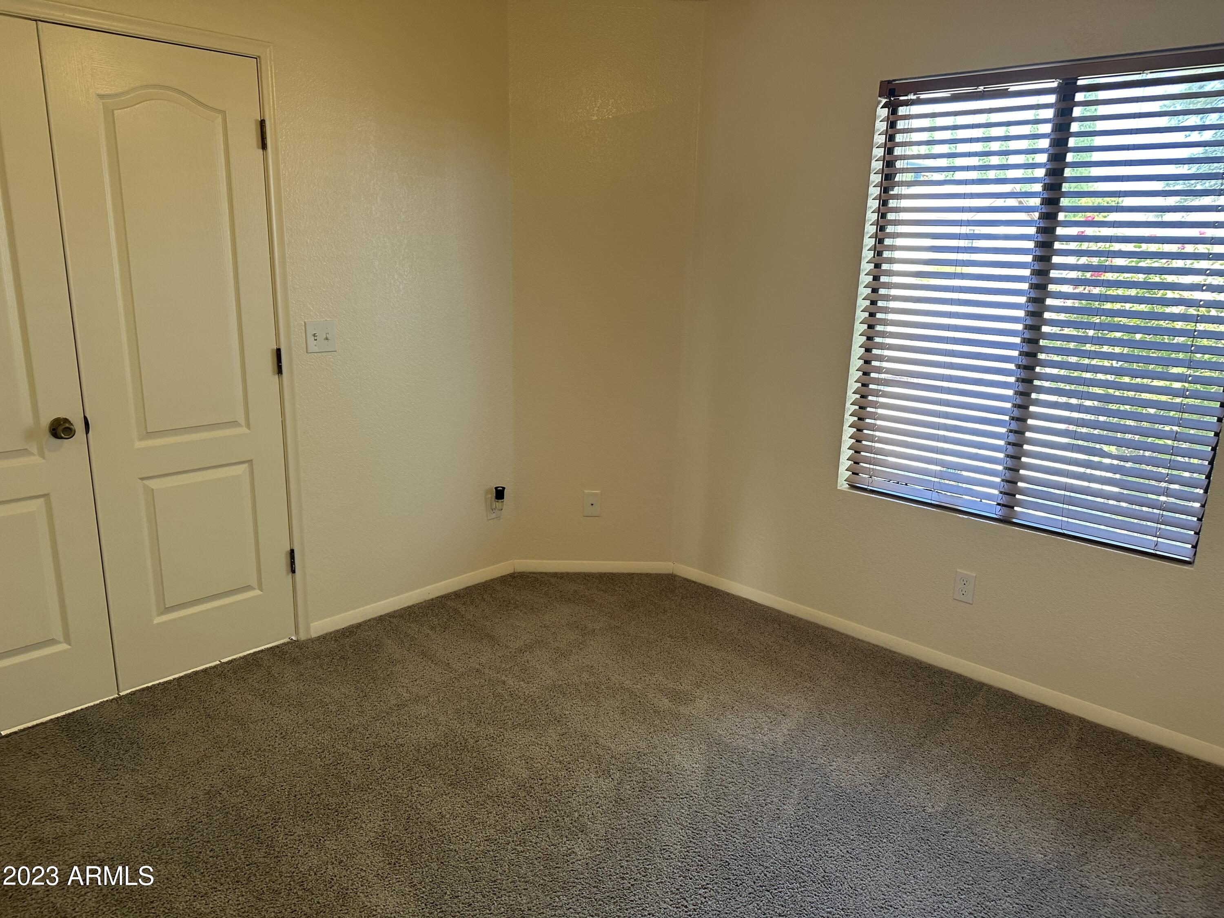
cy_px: 459
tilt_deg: -13.6
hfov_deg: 71.6
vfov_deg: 56.8
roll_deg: -1.0
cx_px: 612
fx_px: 849
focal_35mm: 24
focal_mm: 6.86
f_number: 1.78
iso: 160
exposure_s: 1/120
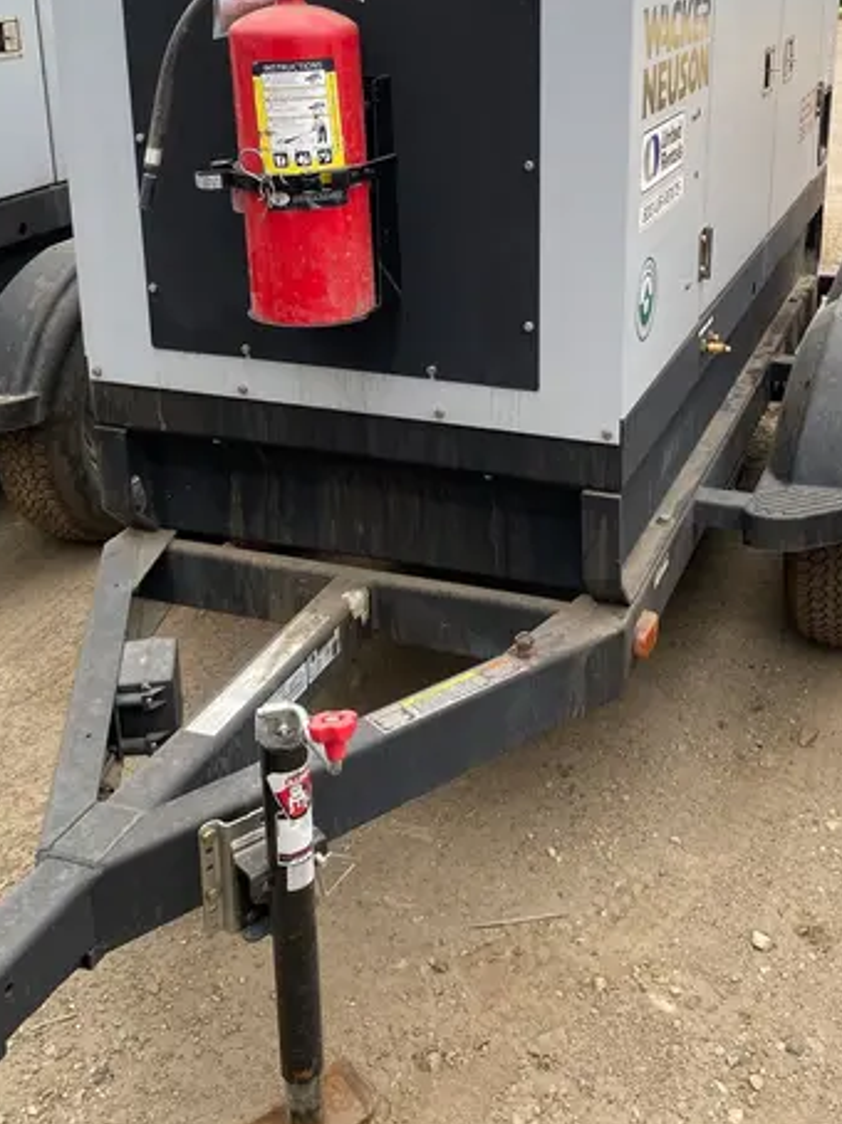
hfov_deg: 34.1
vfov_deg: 44.0
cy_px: 348
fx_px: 1363
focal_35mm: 42
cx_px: 537
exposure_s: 1/630
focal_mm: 4.25
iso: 32
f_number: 1.8
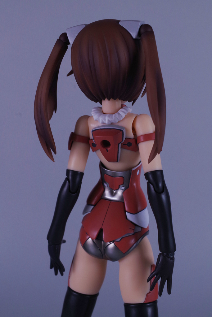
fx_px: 464
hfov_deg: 25.8
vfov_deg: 37.8
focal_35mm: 52
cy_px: 158
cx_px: 106
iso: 200
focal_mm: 35
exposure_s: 1/60
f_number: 11
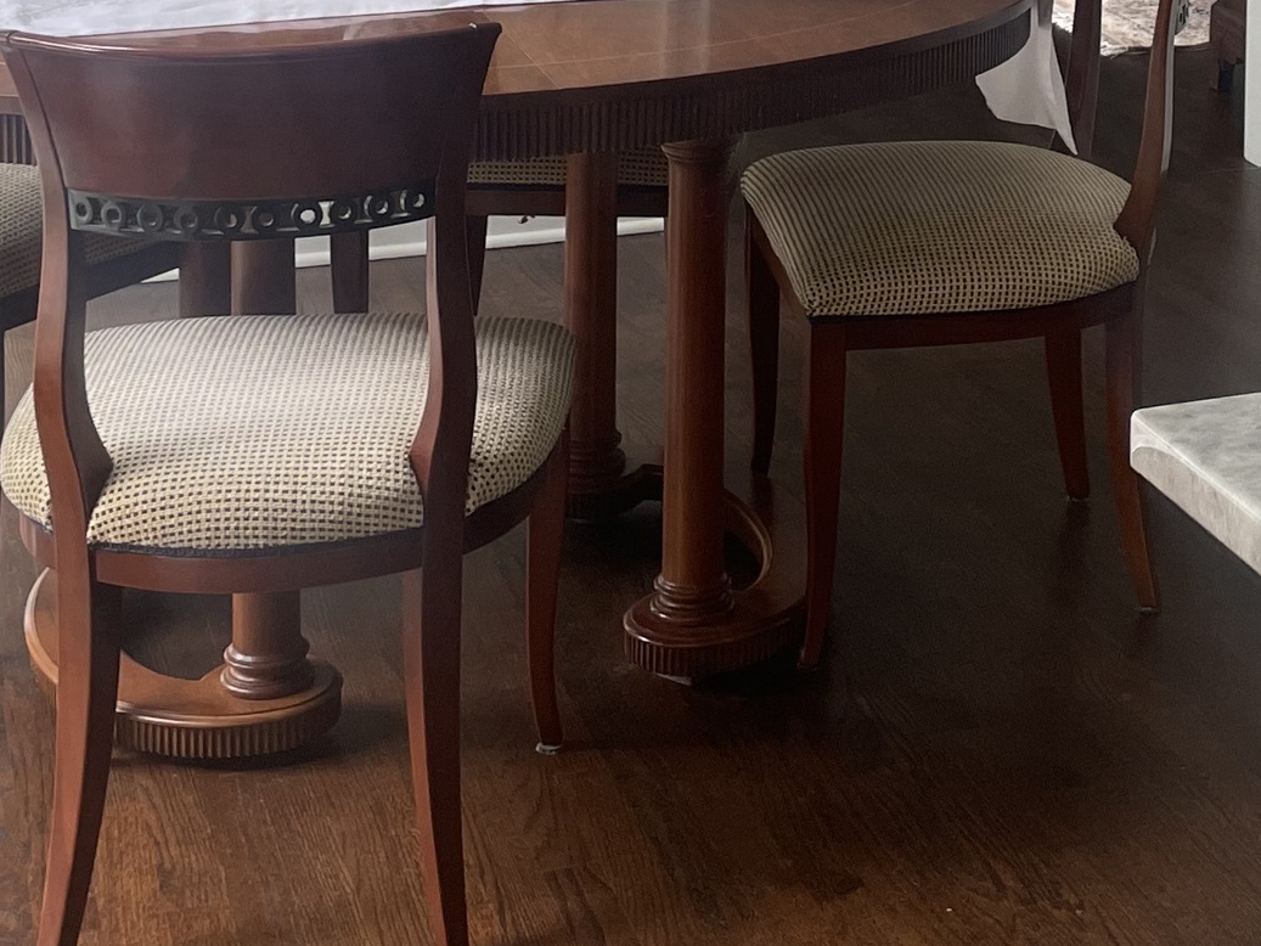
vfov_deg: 17.8
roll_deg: -0.6
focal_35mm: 77
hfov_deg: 24.6
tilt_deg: -5.7
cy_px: -310
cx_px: 1131
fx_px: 2805
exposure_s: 1/120
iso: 100
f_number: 1.6
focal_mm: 4.2
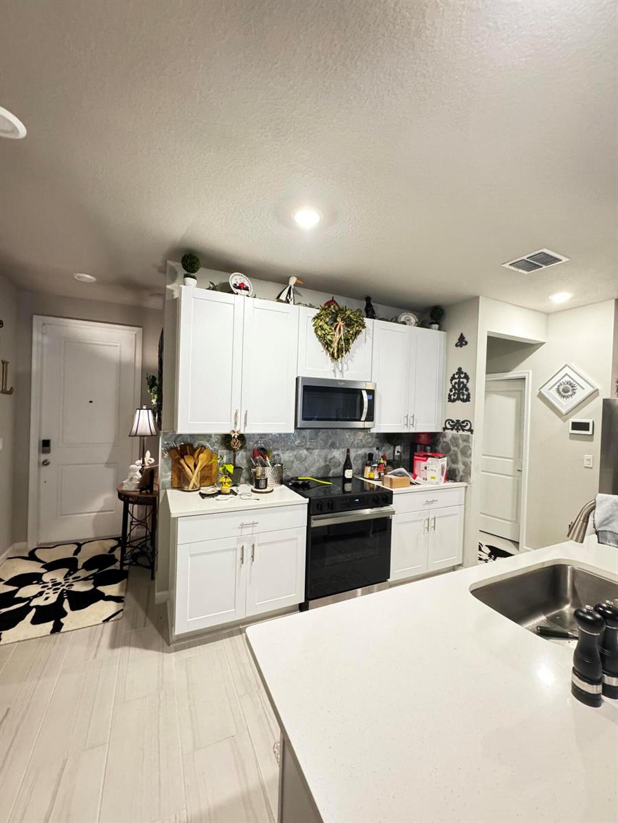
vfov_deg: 102.1
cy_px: 412
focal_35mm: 14
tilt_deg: -0.7
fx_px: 333
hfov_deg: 85.7
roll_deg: -1.6
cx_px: 309
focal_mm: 2.22
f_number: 2.2
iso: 1000
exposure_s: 1/40
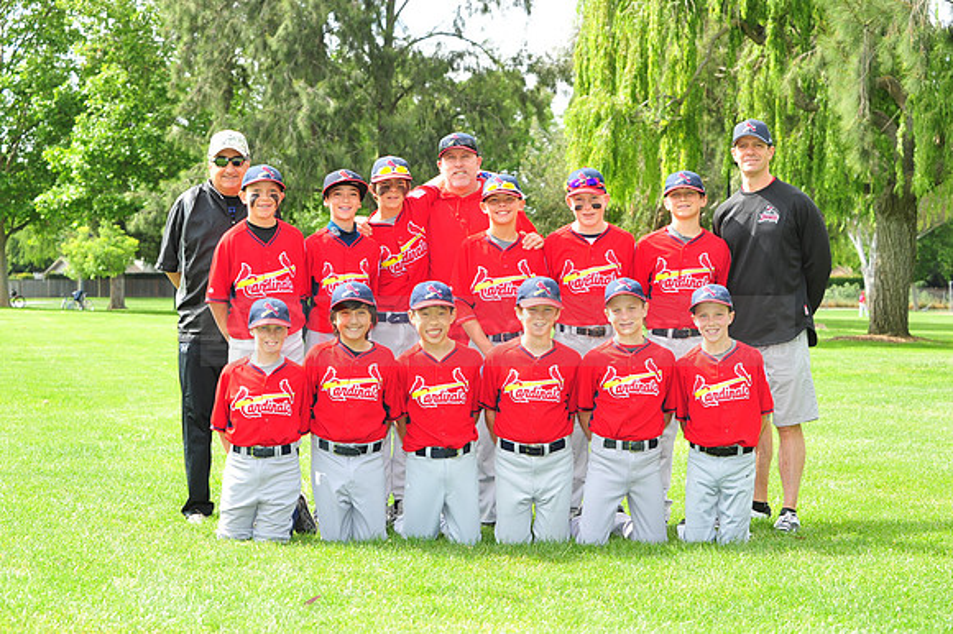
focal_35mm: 80
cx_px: 476
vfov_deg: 17.0
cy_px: 317
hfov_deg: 25.4
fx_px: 2116
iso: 320
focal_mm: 80
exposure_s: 1/250
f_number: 7.1
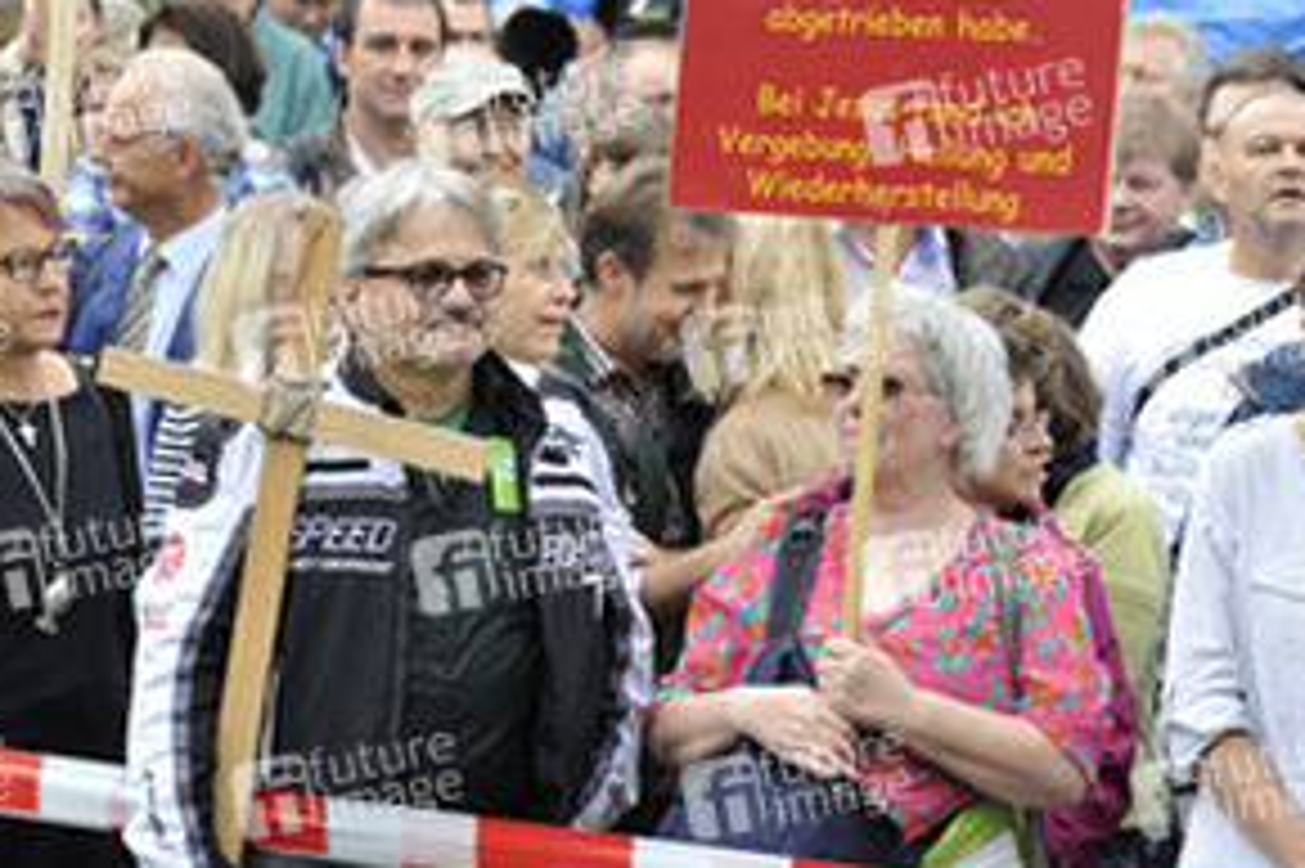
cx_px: 405
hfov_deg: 14.3
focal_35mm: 143
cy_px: 450
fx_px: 5181
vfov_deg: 9.6
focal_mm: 92
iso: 640
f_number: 5
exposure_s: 1/640
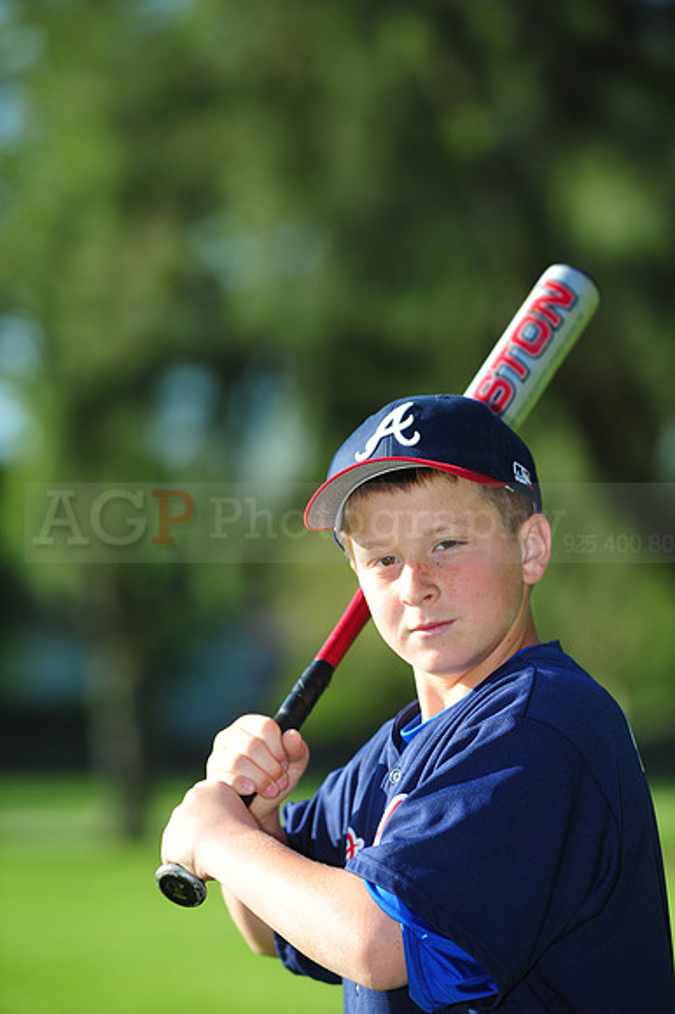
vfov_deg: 10.3
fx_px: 5631
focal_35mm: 200
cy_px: 507
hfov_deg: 6.9
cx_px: 338
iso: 200
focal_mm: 200
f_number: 4.5
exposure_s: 1/640
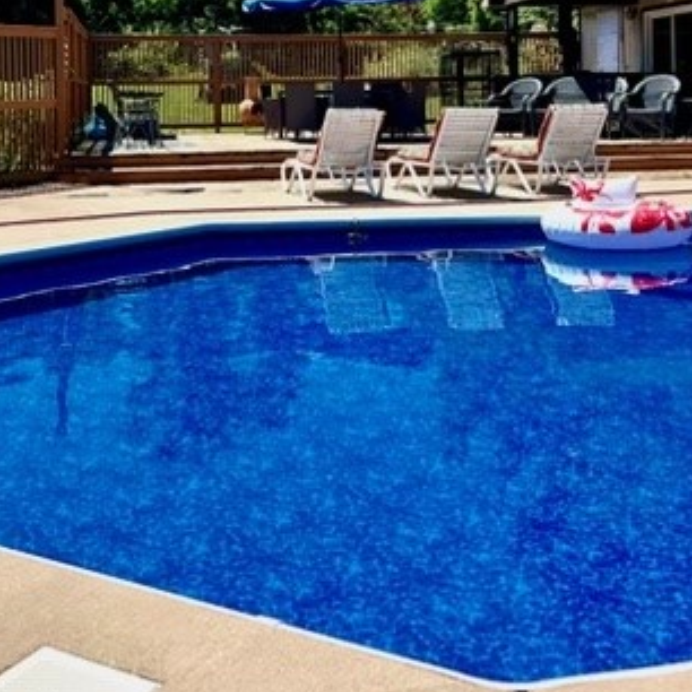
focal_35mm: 48
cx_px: 314
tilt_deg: +3.6
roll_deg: +1.3
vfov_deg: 33.3
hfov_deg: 35.3
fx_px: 1086
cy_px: 54
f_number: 1.5
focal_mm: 5.7
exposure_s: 1/3460
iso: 50
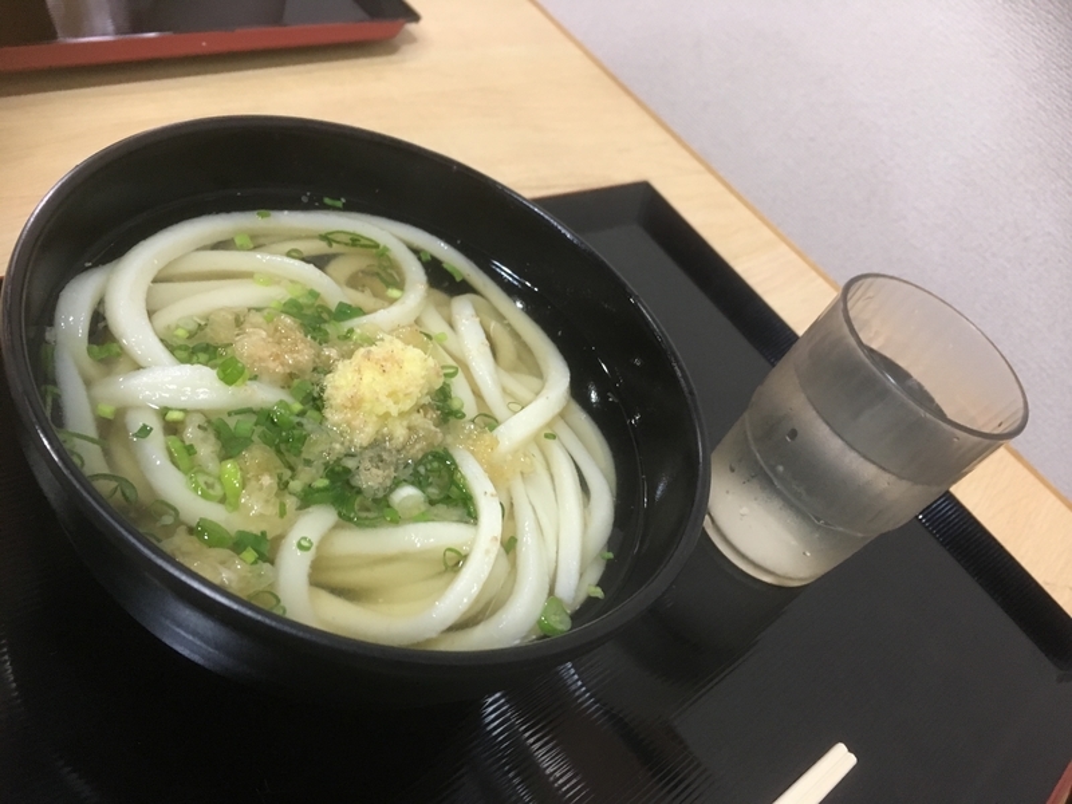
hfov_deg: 61.7
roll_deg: -34.5
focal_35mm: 29
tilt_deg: -40.9
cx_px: 536
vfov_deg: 48.2
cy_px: 402
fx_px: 898
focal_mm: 4.15
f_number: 2.2
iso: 200
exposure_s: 1/17
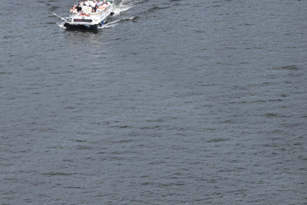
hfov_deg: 5.3
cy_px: 46
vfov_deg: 3.5
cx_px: 86
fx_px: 3318
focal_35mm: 389
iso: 100
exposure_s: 1/500
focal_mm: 120
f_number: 5.6
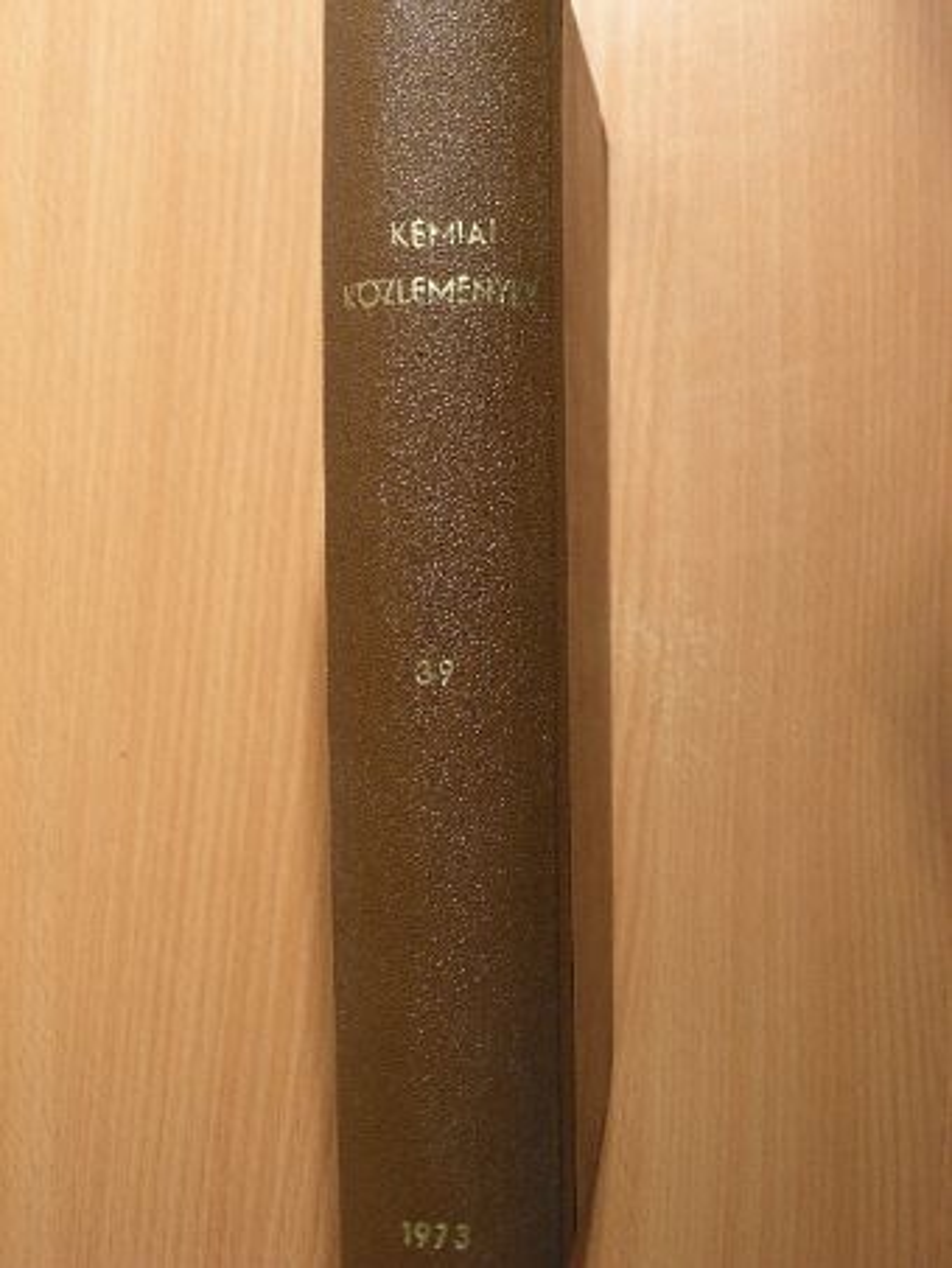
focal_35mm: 48
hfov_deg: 30.3
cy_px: 634
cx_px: 476
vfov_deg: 39.6
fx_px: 1759
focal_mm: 8
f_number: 3.5
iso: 100
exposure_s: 1/30
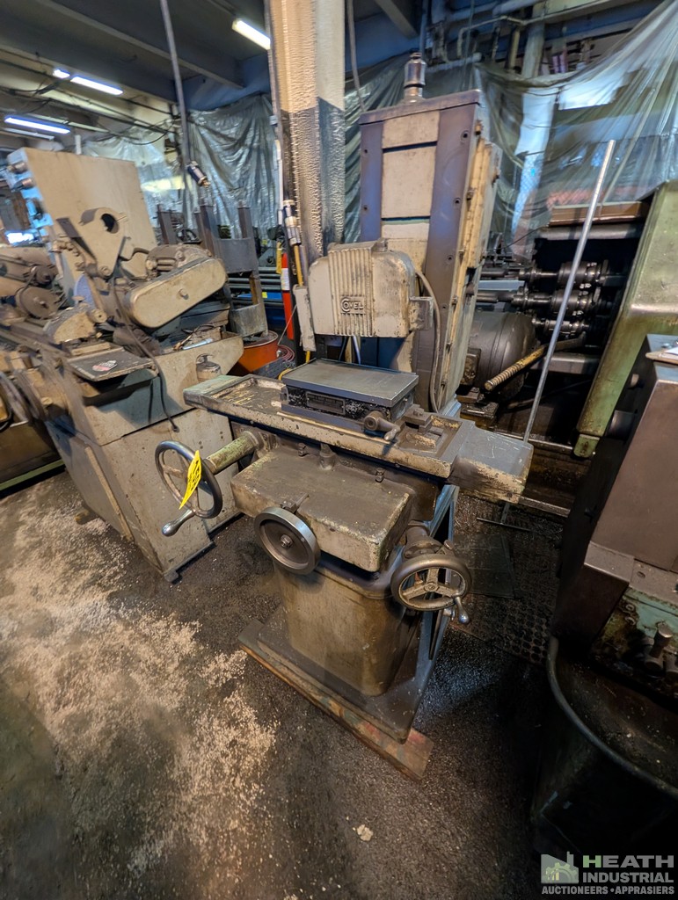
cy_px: 450
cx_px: 339
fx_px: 313
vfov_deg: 110.5
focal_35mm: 12
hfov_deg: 94.6
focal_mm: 2.02
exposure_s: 1/30
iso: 103
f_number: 1.7
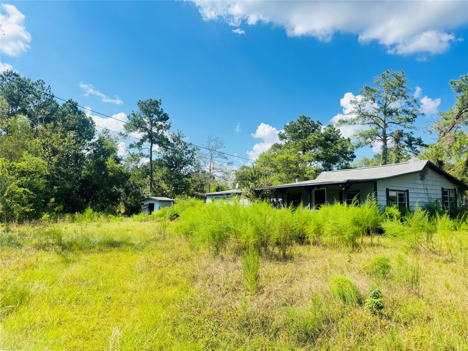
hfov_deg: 71.6
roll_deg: -0.7
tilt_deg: +5.0
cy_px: 176
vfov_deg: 56.8
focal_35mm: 24
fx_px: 324
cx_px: 234
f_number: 1.78
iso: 80
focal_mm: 6.76
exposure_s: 1/1818
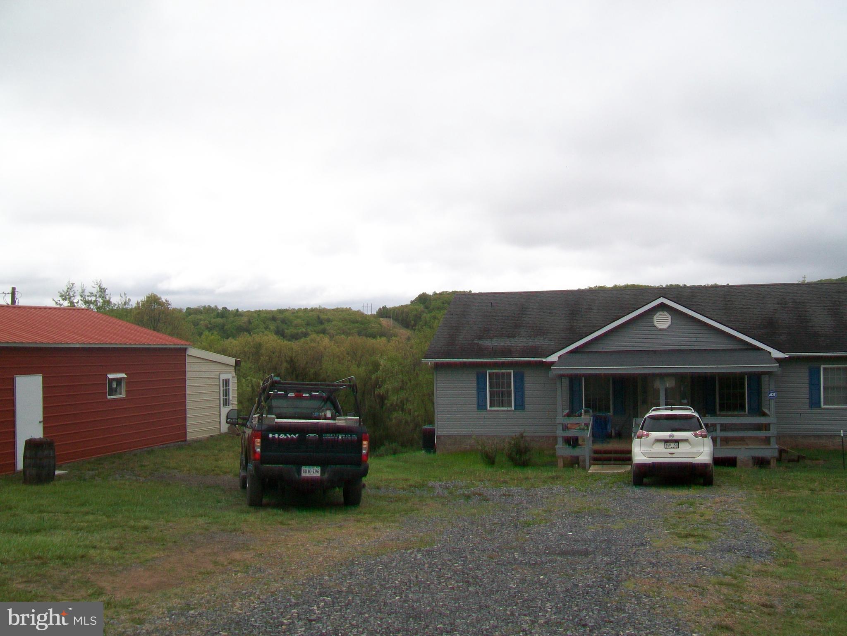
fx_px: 832
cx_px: 424
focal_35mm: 34
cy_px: 318
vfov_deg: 41.8
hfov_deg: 54.0
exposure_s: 1/320
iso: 64
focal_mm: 6.1
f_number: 4.9
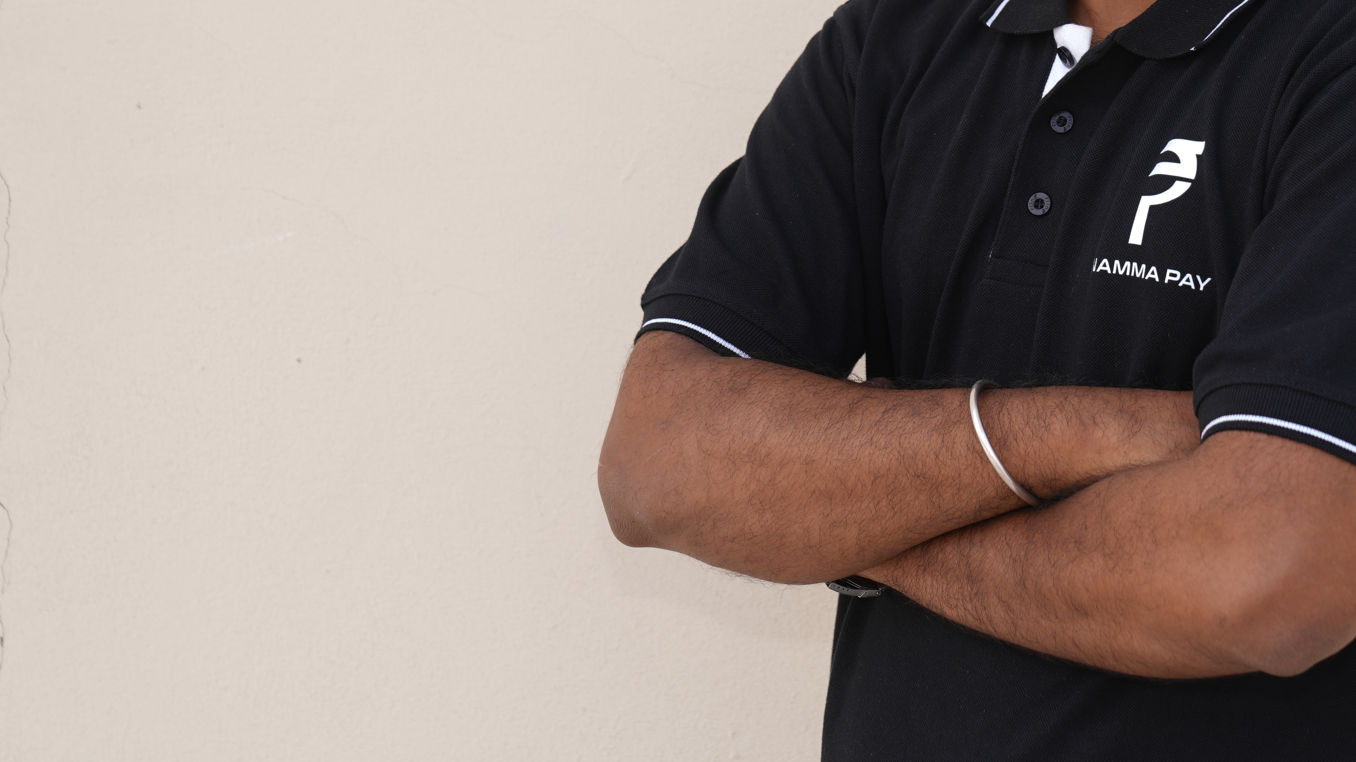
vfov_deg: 12.6
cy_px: 9
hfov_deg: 22.2
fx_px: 3416
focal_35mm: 95
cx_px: 1040
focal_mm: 49
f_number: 4.5
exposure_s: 1/200
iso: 80
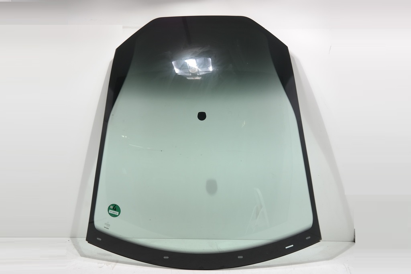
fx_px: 343
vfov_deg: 43.6
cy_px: 137
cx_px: 206
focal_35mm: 30
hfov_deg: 61.9
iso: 200
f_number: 3.5
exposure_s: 1/60
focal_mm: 20
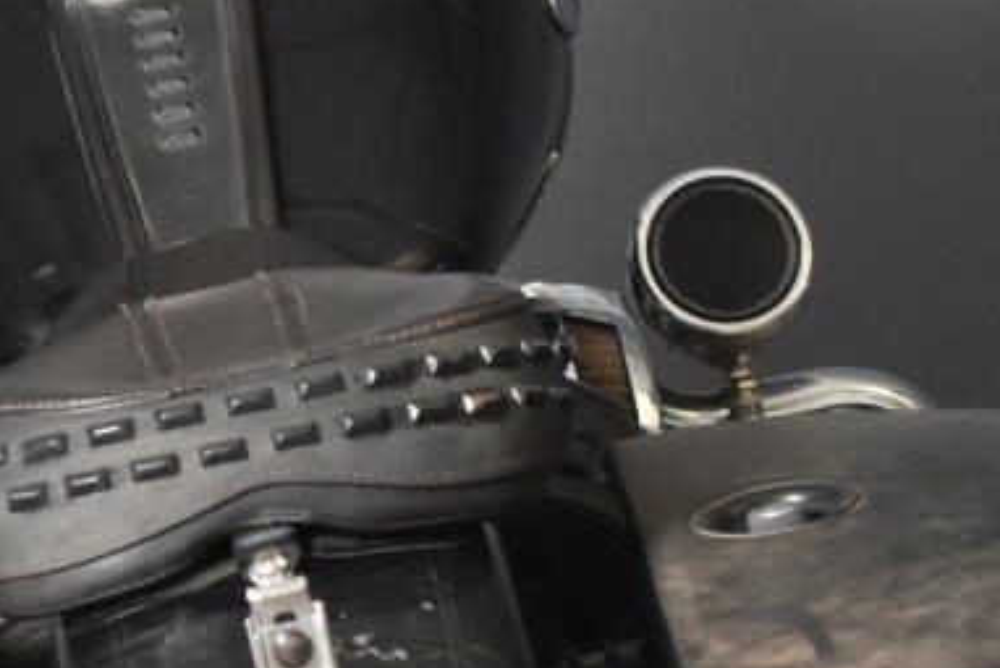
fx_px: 7631
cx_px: 102
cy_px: 646
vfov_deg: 5.0
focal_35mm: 275
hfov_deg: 7.5
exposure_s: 1/160
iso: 800
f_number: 4.5
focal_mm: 35
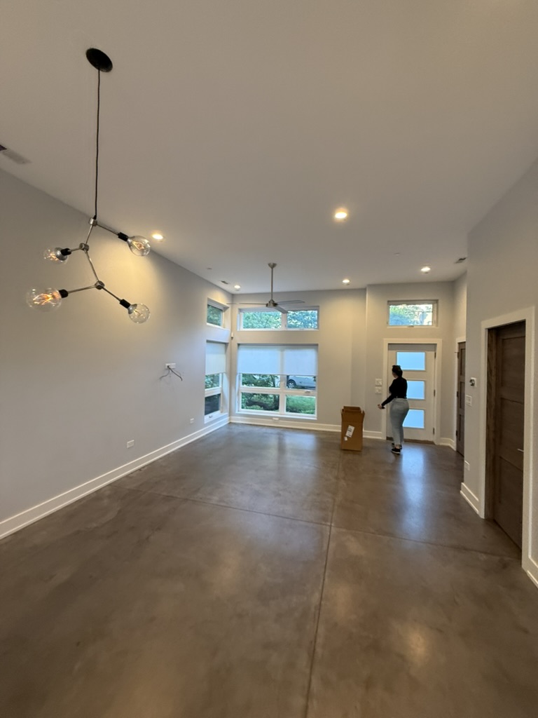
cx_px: 269
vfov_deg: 102.1
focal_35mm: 14
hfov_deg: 85.7
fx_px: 290
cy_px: 359
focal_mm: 2.22
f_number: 2.2
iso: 250
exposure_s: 1/60
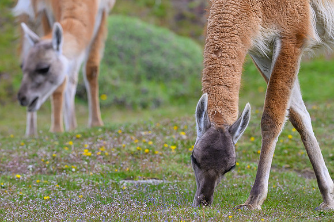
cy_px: 131
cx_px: 136
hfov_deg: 4.4
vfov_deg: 2.9
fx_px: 4394
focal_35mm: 474
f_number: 7.1
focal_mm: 400
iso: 800
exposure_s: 1/800
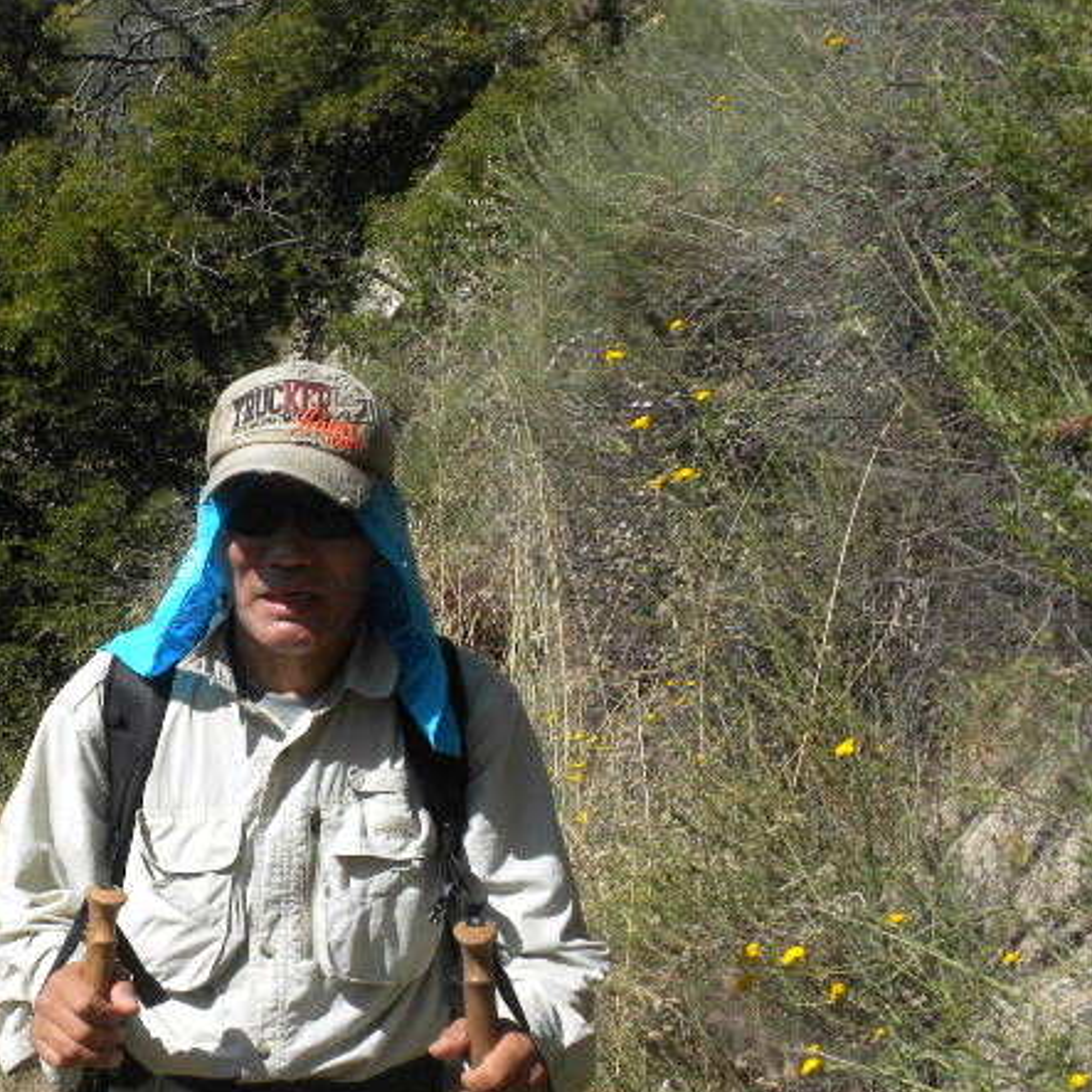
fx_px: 2106
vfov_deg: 29.0
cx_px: 113
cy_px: 616
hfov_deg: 28.0
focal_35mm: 59
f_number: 10
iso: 64
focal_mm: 6.6
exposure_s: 1/98
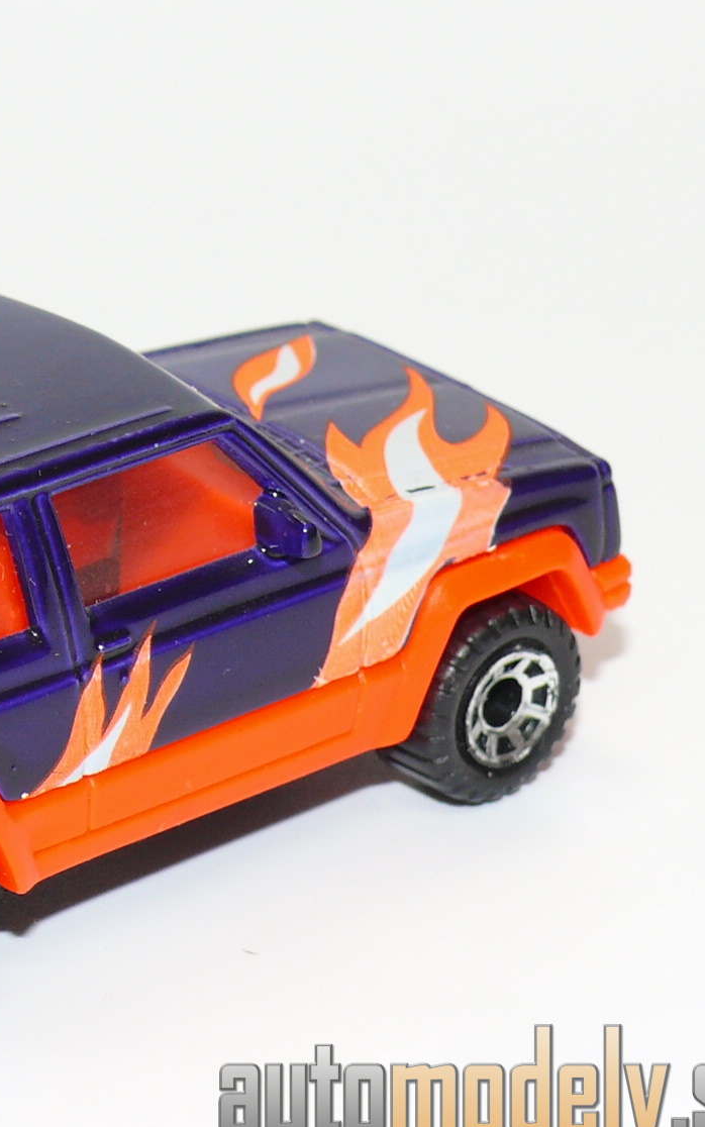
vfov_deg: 13.5
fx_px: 4763
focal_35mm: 155
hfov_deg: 8.4
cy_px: 573
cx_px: -14
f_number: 4
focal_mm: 13.3
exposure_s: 1/30
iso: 100
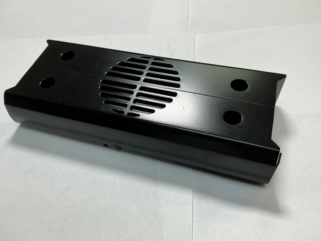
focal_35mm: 29
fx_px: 269
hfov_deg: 61.7
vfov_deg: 48.2
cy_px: 120
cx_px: 160
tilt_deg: -52.9
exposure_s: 1/120
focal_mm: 3
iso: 20
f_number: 1.8
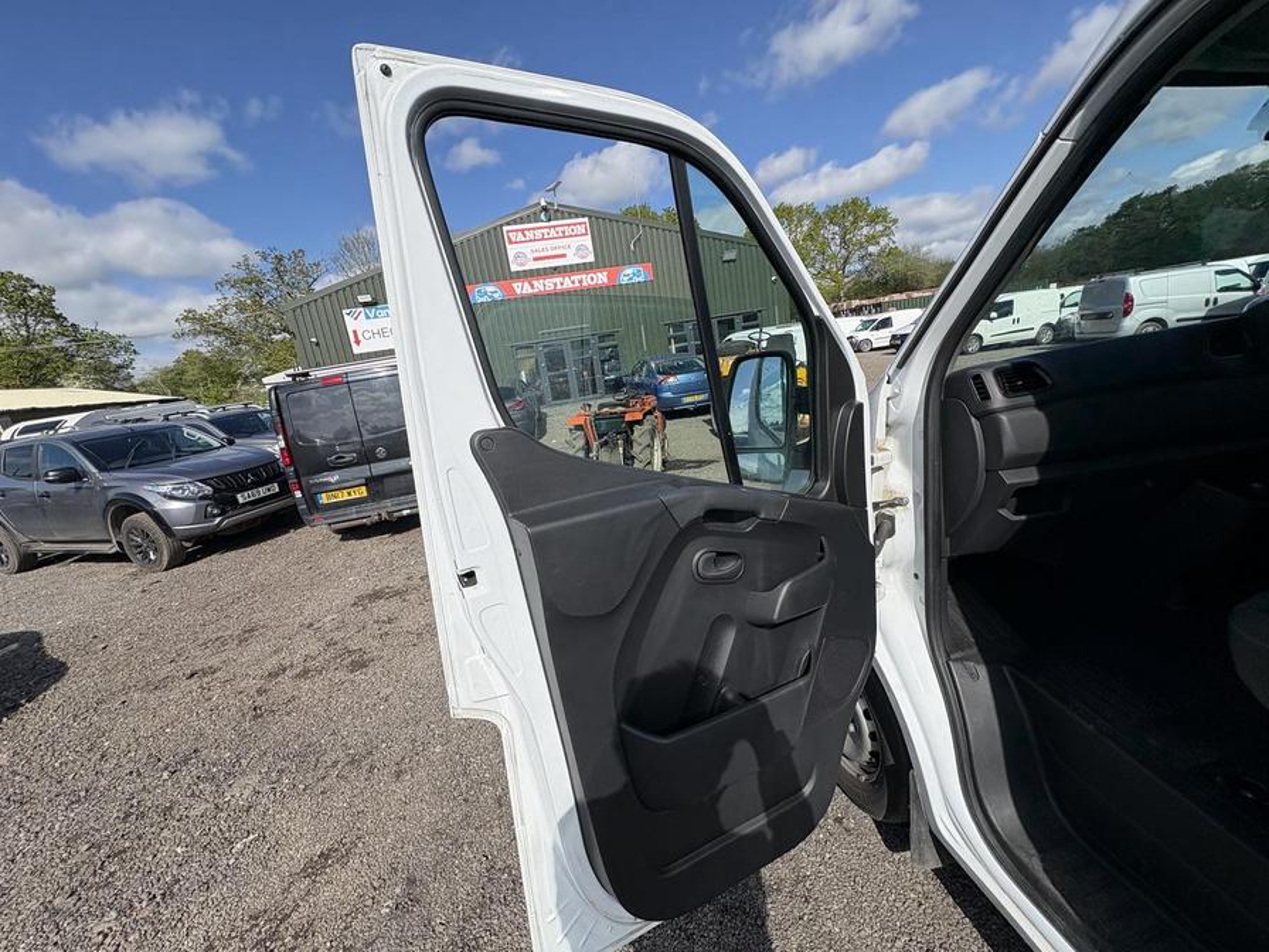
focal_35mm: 14
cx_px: 634
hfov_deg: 102.1
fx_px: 513
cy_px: 476
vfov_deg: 85.7
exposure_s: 1/1976
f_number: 2.2
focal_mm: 2.22
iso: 50
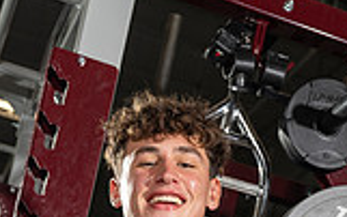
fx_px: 1022
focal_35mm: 108
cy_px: 475
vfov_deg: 10.8
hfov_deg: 19.3
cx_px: 166
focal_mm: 38
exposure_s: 1/250
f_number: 5.6
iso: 200
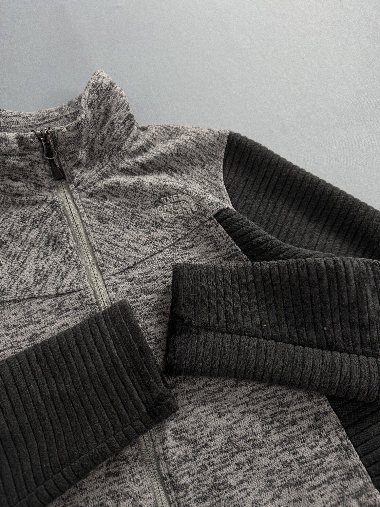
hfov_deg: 56.8
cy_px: 254
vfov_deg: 71.6
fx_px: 351
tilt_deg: -66.5
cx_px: 190
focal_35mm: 24
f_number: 1.78
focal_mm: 6.76
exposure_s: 1/60
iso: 160
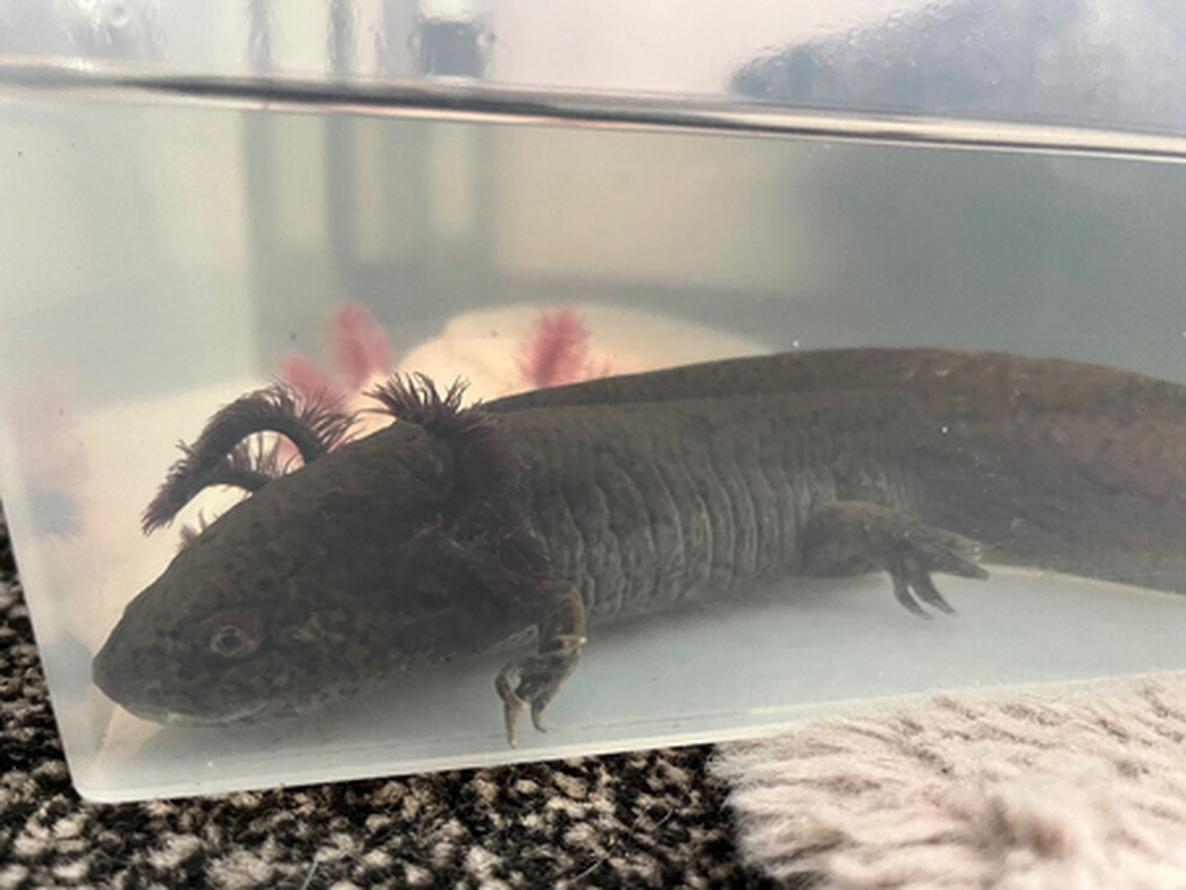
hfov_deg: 65.3
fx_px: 925
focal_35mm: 27
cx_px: 577
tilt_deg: -19.6
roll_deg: -3.6
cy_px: 438
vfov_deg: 51.4
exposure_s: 1/60
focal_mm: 5.1
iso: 400
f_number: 1.6
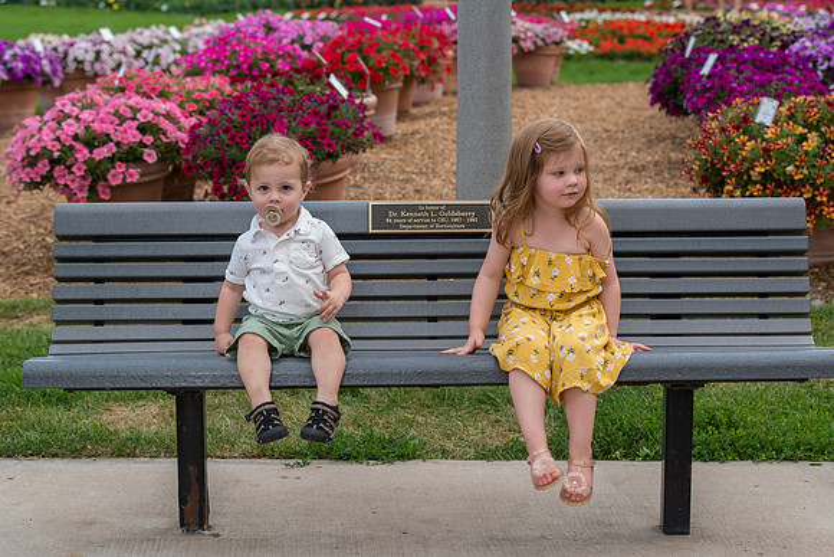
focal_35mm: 85
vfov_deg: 16.1
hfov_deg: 23.9
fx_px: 1970
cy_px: 278
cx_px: 417
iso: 400
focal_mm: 85
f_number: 6.3
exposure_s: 1/250
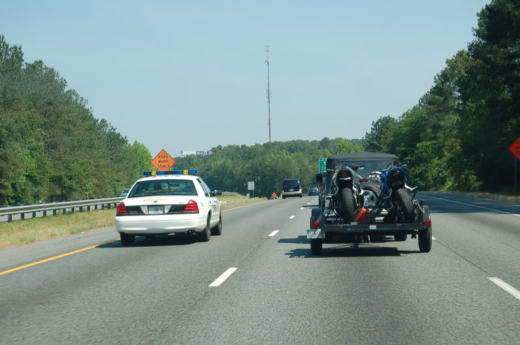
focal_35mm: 82
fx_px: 1190
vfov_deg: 16.5
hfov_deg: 24.7
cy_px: 172
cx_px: 260
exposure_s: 1/250
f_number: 8
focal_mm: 55
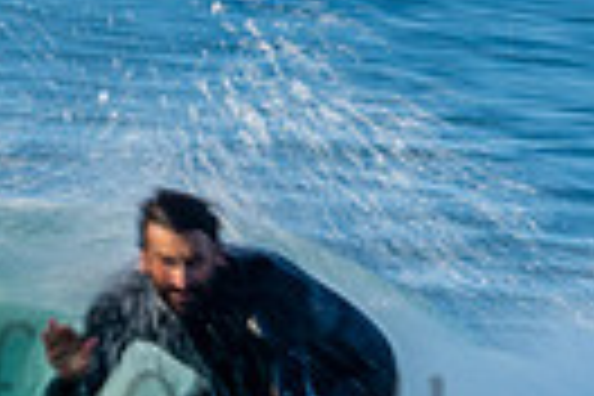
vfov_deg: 0.4
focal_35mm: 3764
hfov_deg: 0.5
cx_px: -10
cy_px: 367
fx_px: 62101
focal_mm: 500
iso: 100
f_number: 25
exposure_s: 1/15
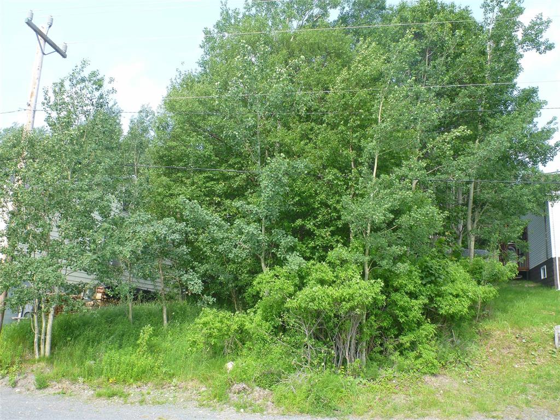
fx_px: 502
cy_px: 210
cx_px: 280
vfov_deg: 45.4
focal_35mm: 31
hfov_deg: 58.4
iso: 100
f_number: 3.5
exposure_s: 1/160
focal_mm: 5.5
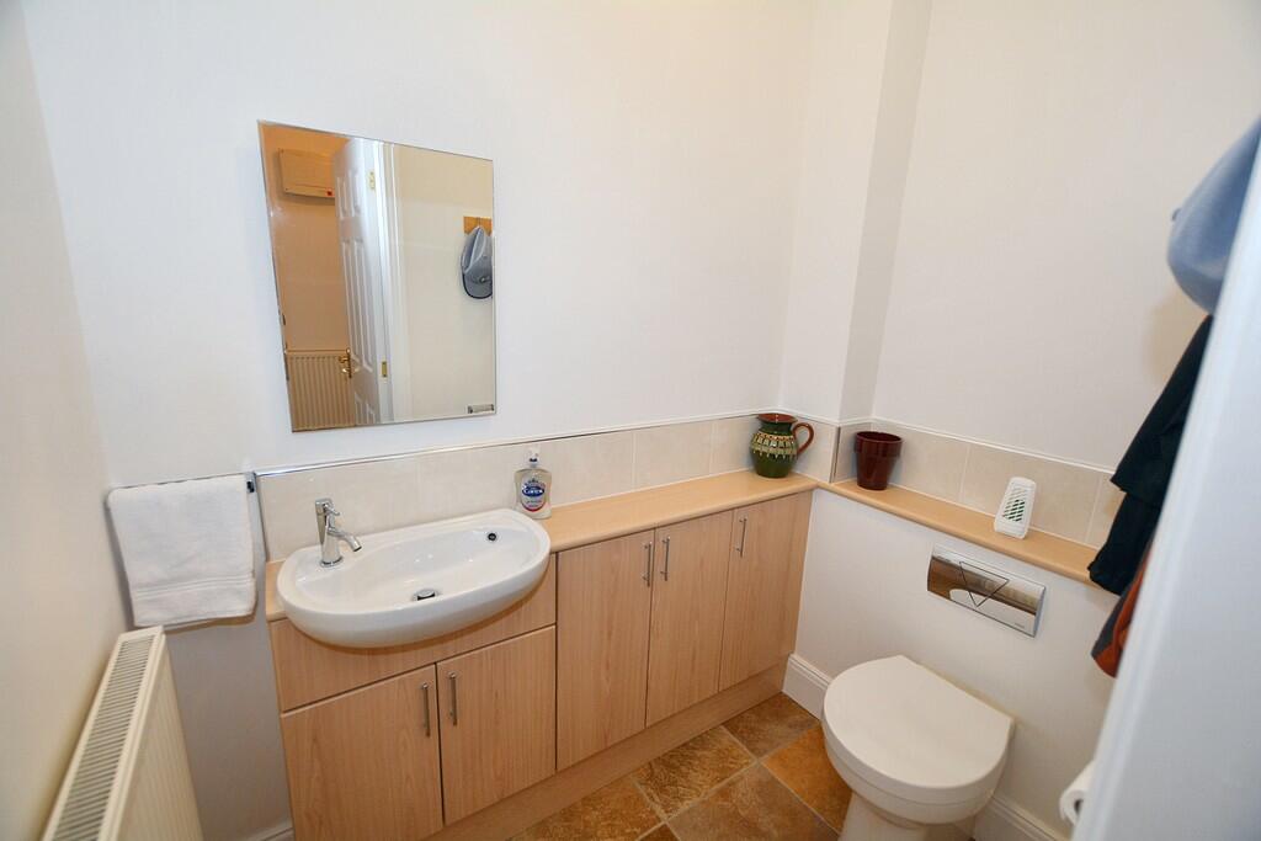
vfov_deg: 77.3
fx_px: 525
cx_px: 630
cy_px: 420
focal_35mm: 15
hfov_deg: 100.4
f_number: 4
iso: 400
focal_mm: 10
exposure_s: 1/60
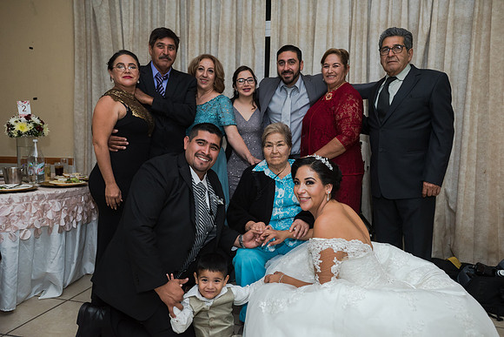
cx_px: 252
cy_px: 168
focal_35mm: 28
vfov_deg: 46.4
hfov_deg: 65.5
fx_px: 392
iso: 1600
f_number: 3.5
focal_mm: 28
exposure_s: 1/100
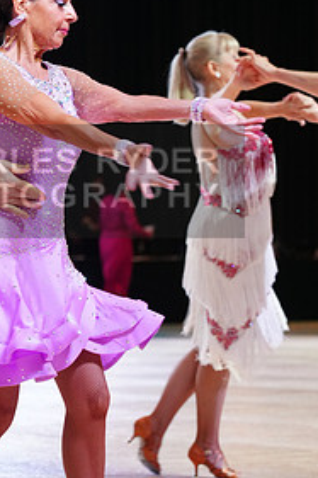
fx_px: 2547
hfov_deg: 7.1
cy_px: 182
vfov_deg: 10.7
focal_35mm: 192
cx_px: 11
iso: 2500
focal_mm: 93
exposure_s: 1/250
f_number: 4
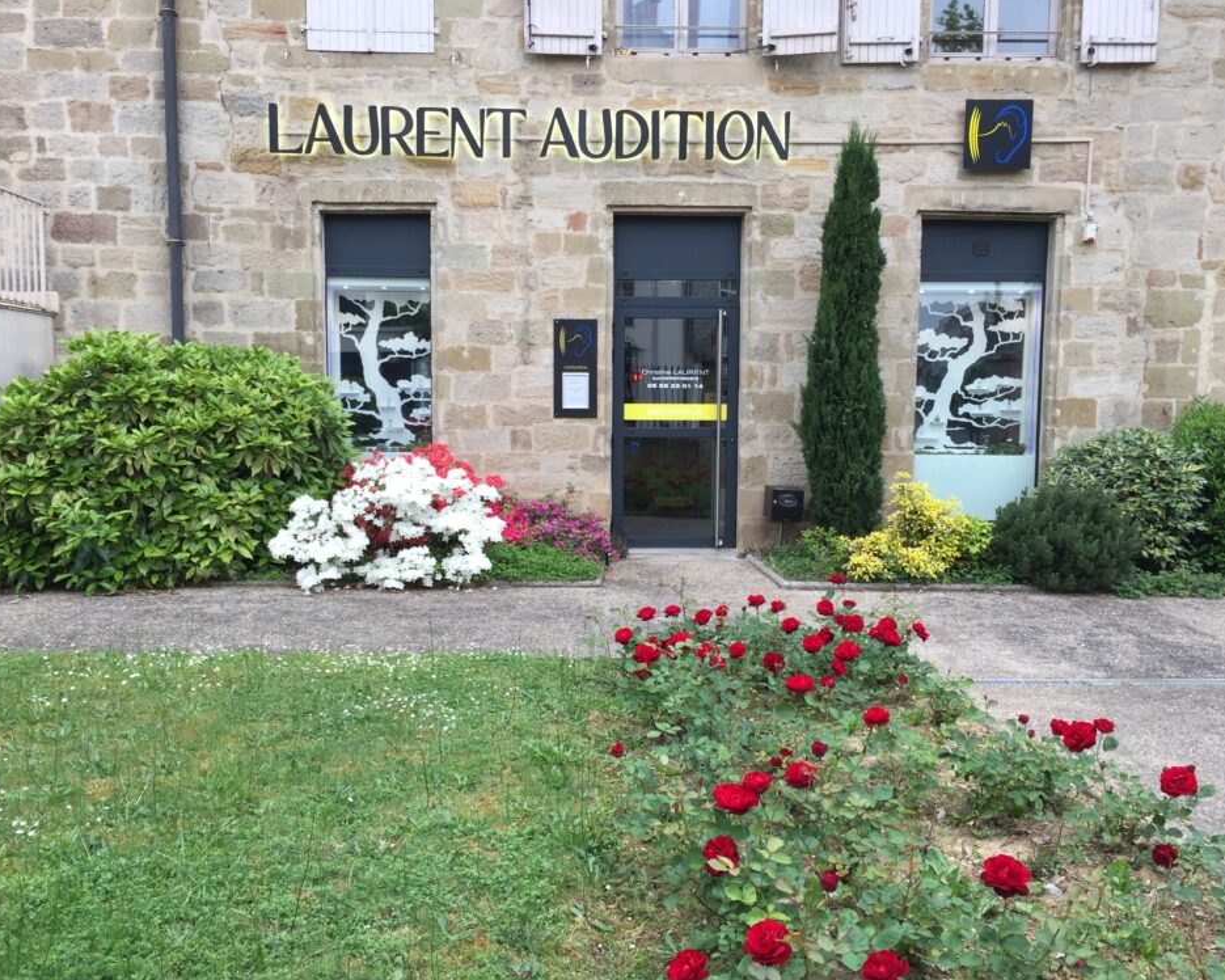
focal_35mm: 31
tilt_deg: -5.2
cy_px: 499
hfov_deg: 57.2
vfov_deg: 47.1
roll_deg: -1.2
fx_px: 1124
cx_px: 637
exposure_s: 1/111
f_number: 2.2
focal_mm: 4.15
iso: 32
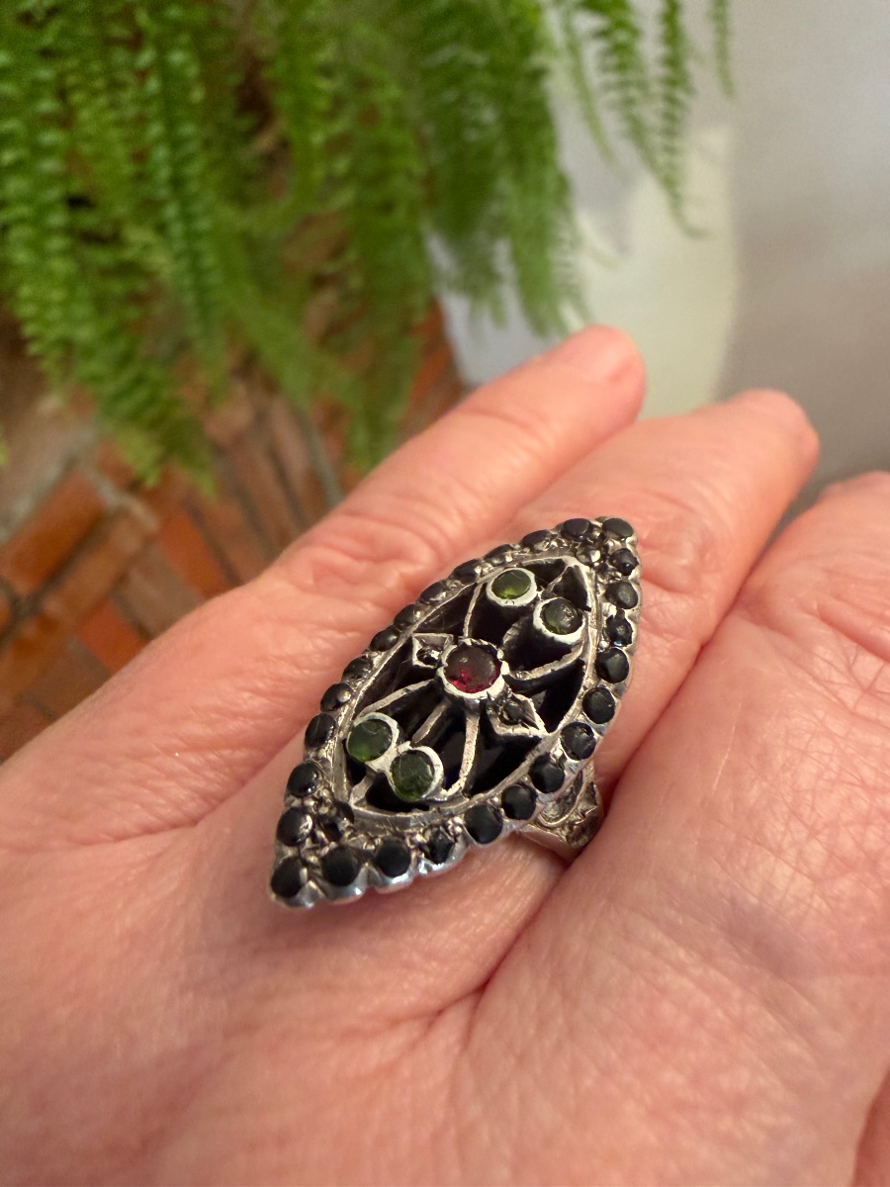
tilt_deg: -48.6
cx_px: 445
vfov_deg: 67.3
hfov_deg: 53.1
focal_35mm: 26
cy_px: 594
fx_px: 891
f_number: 2.2
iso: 400
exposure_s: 1/50
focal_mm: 2.22
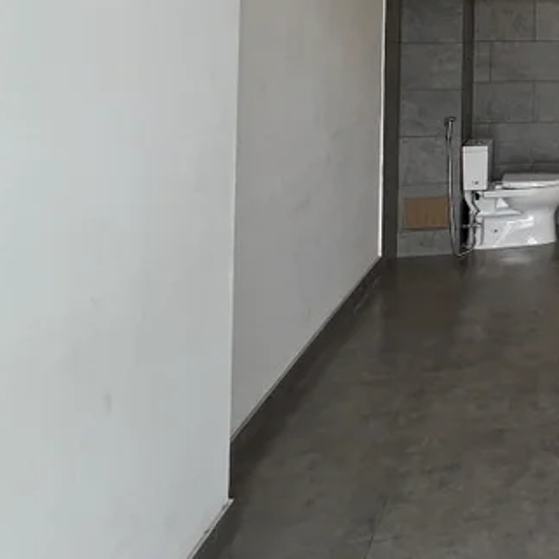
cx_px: 834
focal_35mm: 43
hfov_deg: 27.4
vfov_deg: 35.7
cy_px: 12
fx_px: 786
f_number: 1.8
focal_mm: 1.57
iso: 50
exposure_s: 1/99
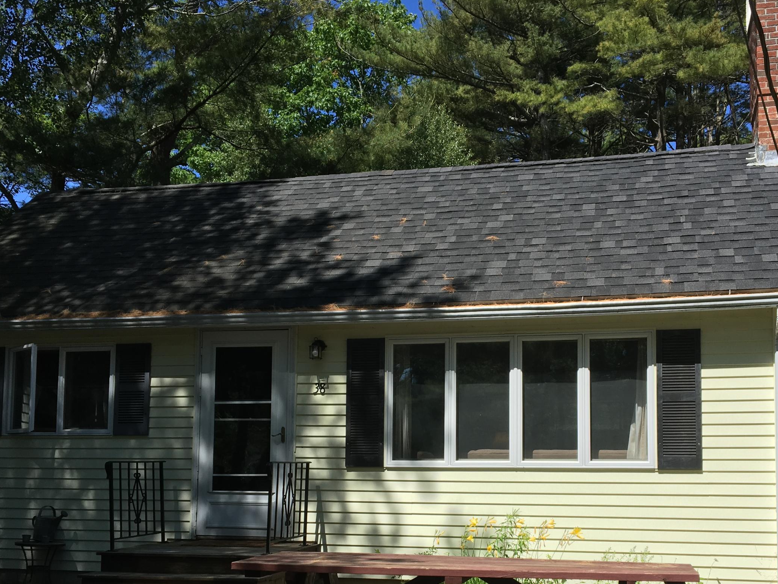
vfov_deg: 33.9
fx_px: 944
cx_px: 440
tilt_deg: +4.6
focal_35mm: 42
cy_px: 414
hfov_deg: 44.7
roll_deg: -0.3
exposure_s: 1/1241
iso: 25
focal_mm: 4.15
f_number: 2.2
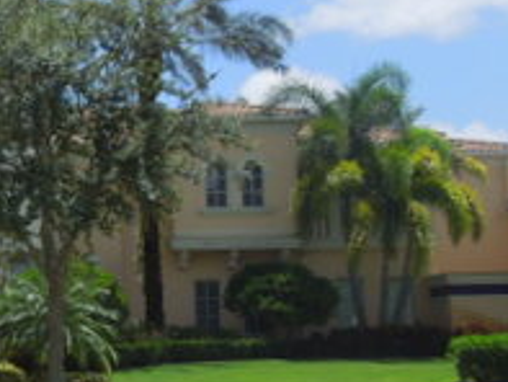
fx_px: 837
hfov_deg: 30.5
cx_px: -41
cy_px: 111
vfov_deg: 25.5
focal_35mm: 57
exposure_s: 1/1600
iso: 100
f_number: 3.3
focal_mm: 4.5
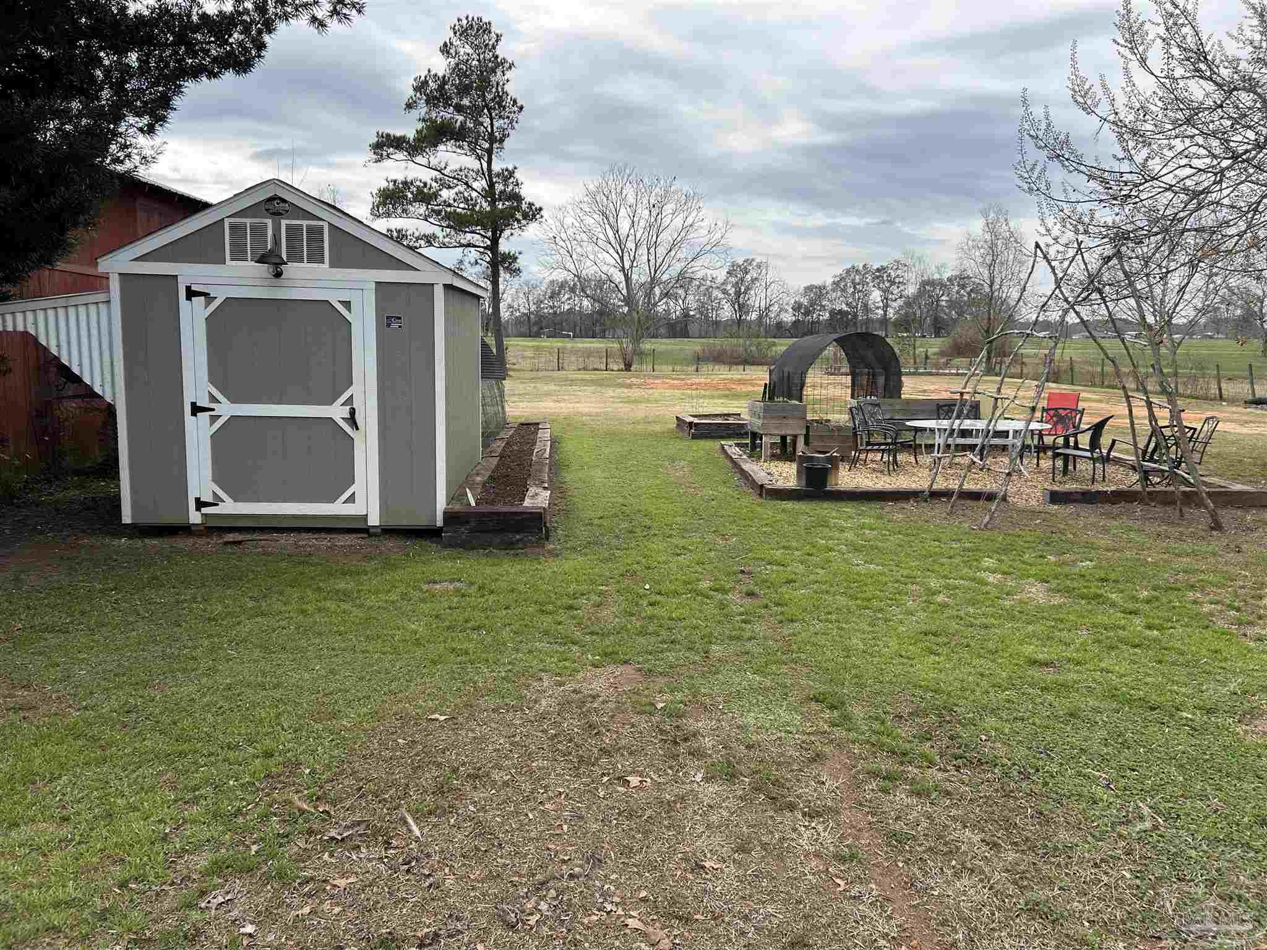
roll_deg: -0.4
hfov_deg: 67.3
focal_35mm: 26
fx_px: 952
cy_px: 475
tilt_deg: -5.8
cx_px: 634
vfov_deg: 53.1
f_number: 1.5
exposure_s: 1/2123
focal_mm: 5.7
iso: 50
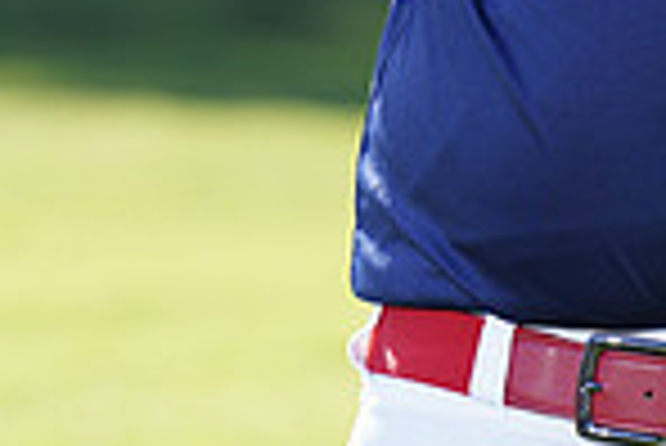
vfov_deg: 2.3
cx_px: 603
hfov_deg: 3.5
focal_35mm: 595
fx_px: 11018
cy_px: -381
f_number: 5
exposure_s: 1/250
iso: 100
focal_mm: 152
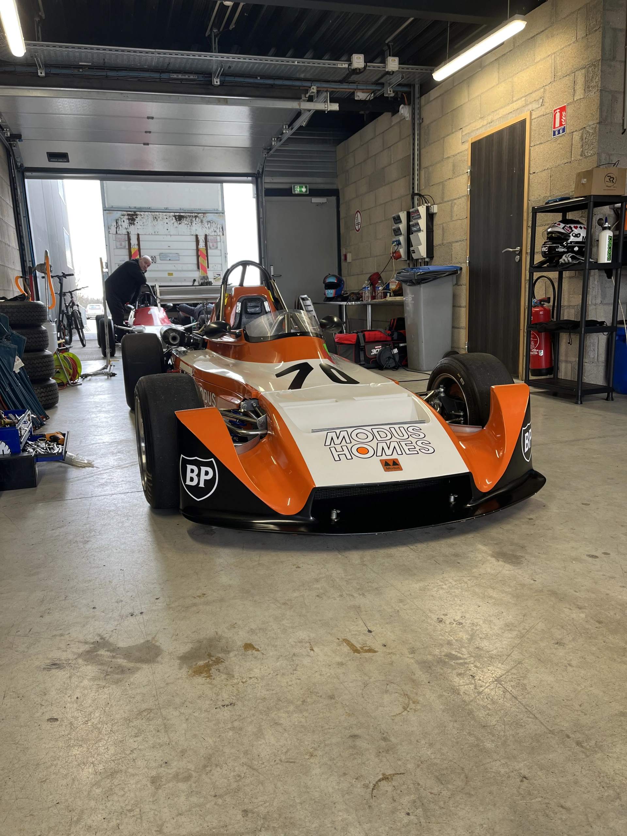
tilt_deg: -10.3
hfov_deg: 53.1
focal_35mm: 26
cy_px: 418
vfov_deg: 67.3
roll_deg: +3.2
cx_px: 314
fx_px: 628
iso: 64
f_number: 1.6
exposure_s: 1/100
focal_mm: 5.1
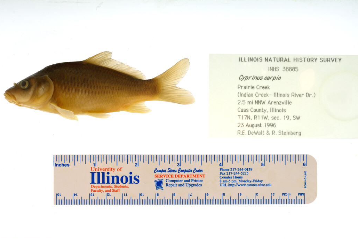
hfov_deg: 28.8
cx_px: 177
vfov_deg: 19.5
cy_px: 104
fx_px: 696
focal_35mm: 70
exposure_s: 1/250
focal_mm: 60
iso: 100
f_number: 10
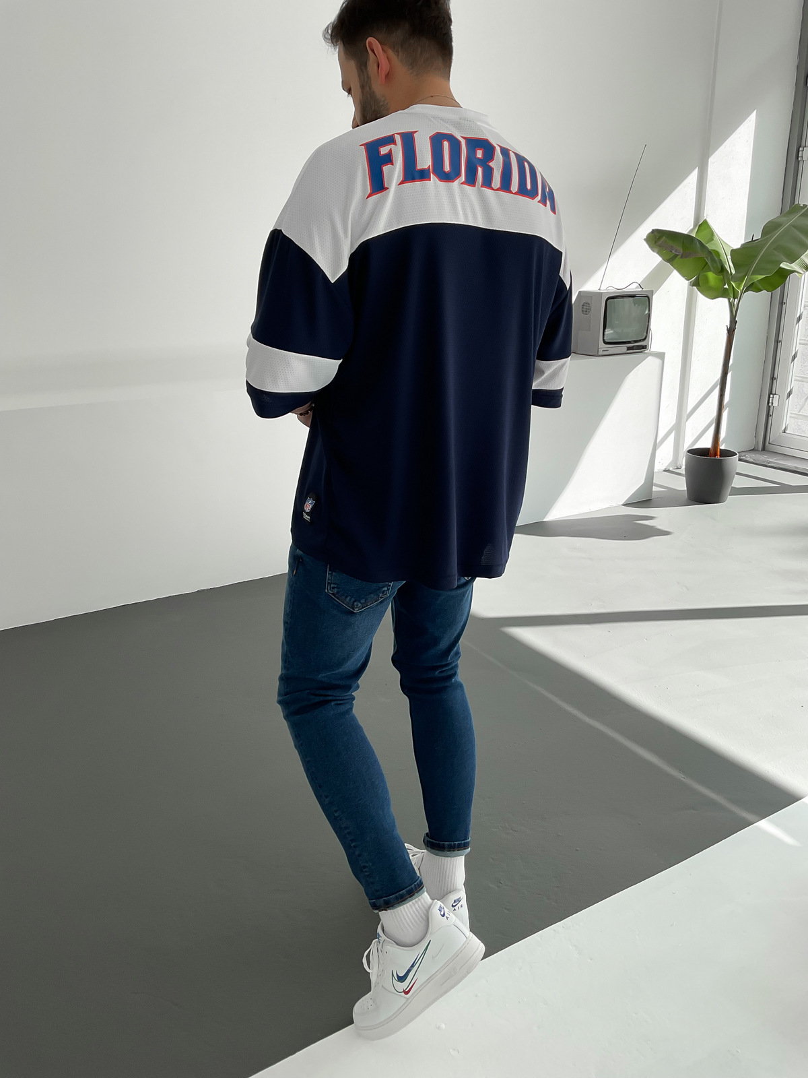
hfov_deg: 48.2
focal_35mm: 29
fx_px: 903
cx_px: 404
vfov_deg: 61.7
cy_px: 539
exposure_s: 1/320
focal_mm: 3
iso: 16
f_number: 1.8
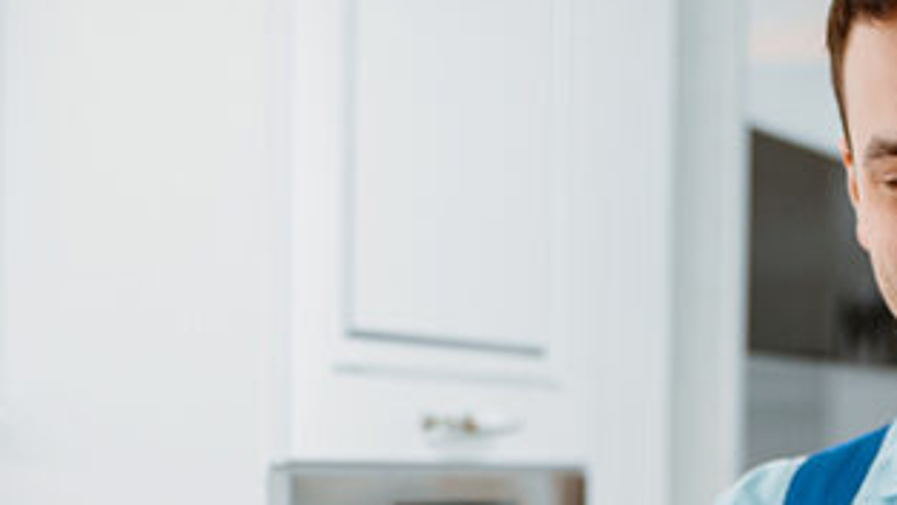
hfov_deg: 17.7
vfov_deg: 9.7
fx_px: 2854
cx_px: 711
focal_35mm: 120
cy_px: 809
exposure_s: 1/160
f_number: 2
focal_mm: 35
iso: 250
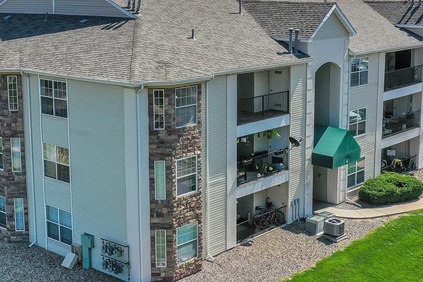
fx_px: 717
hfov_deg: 32.9
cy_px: 107
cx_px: 193
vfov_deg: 22.2
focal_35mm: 61
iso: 100
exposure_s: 1/640
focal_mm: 10.26
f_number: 6.3
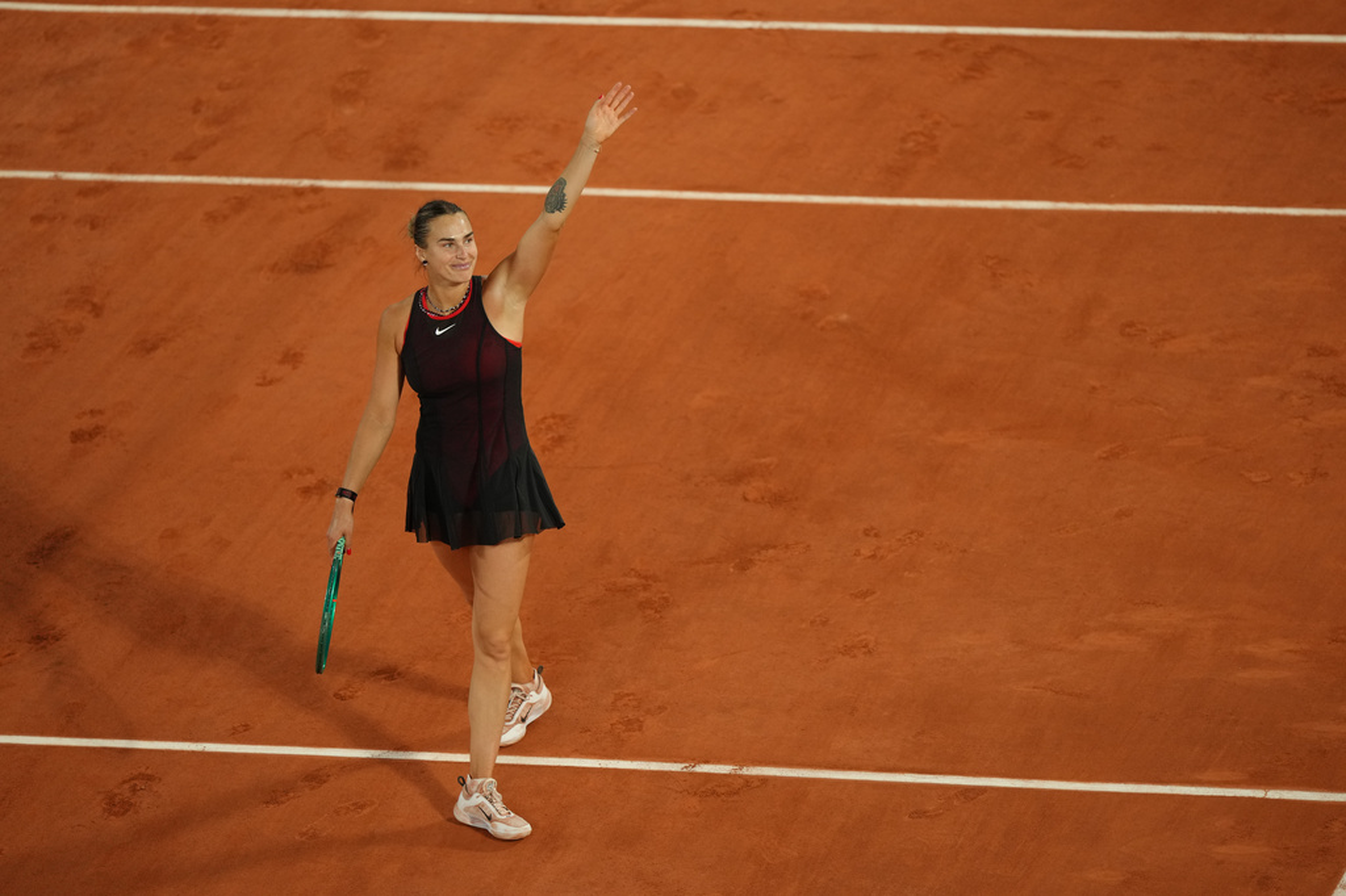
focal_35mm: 400
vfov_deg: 3.4
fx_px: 14950
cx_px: 673
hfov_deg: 5.2
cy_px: 448
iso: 1600
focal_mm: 400
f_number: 2.8
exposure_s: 1/2500
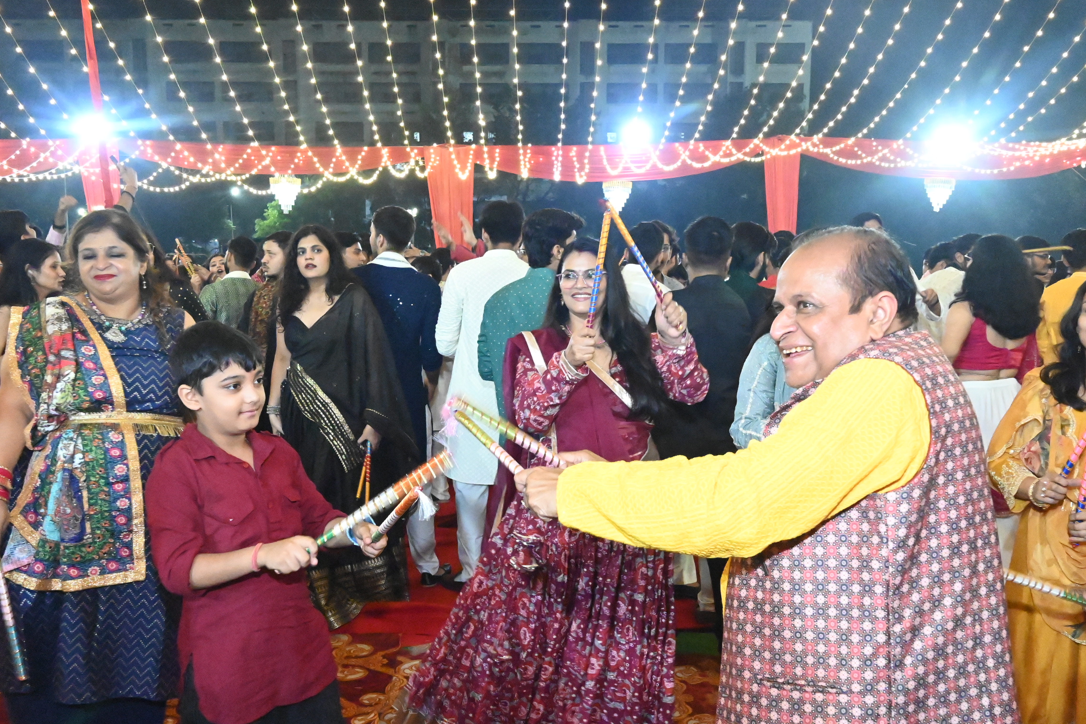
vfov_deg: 39.8
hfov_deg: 57.2
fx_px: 995
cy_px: 422
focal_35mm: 33
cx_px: 548
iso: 16000
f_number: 7.1
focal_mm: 18
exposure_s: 1/80
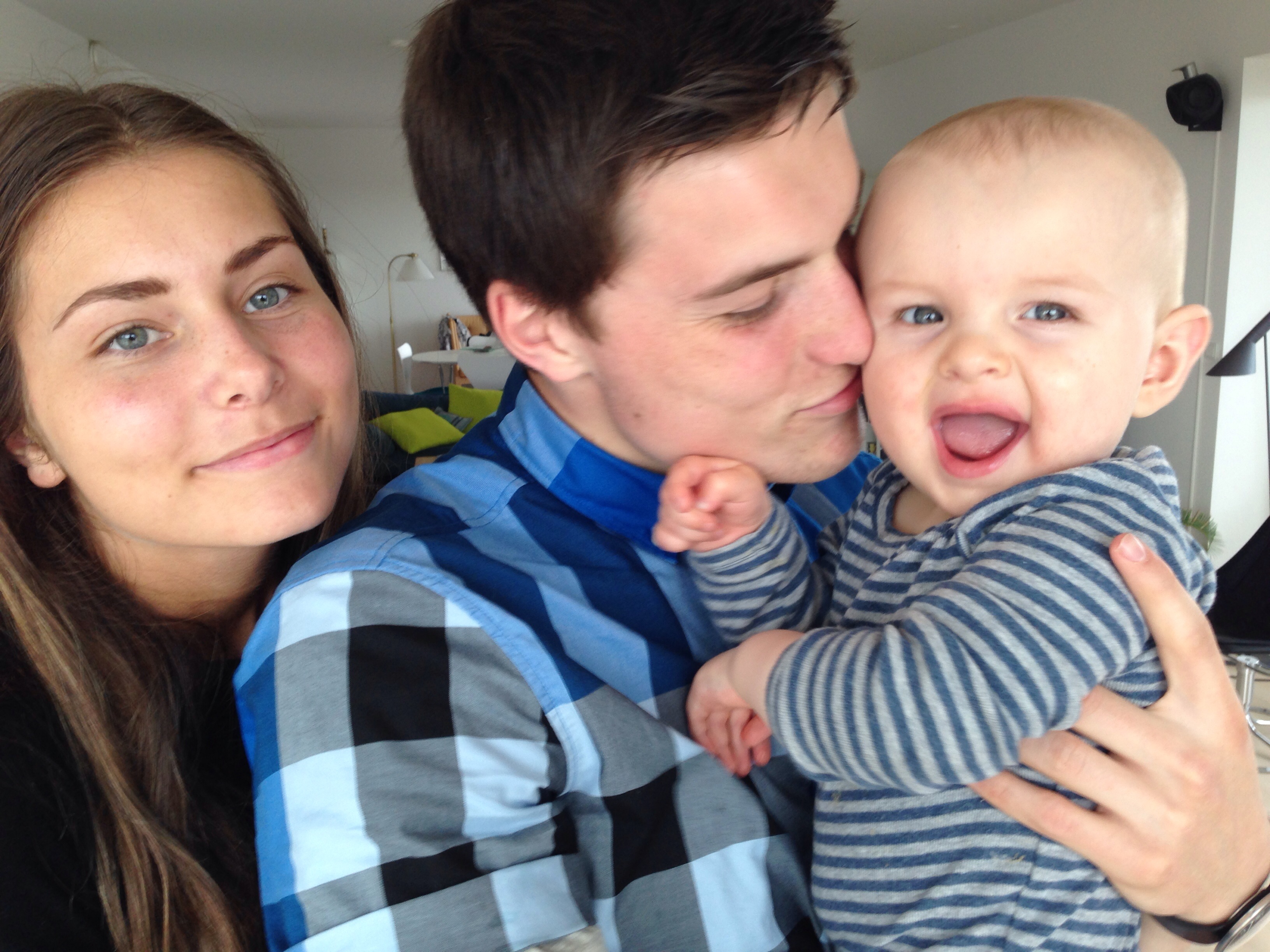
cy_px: 476
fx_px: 1211
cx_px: 635
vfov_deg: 42.9
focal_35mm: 33
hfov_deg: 55.4
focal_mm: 4.12
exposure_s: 1/30
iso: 50
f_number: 2.4
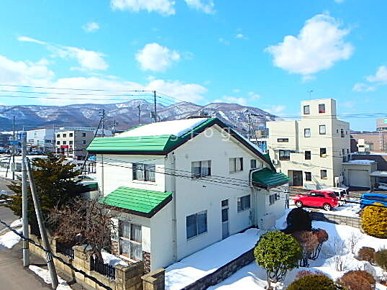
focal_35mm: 25
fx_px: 279
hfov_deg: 69.4
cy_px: 132
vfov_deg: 54.8
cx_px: 185
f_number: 6
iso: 125
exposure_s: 1/500
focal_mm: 3.7
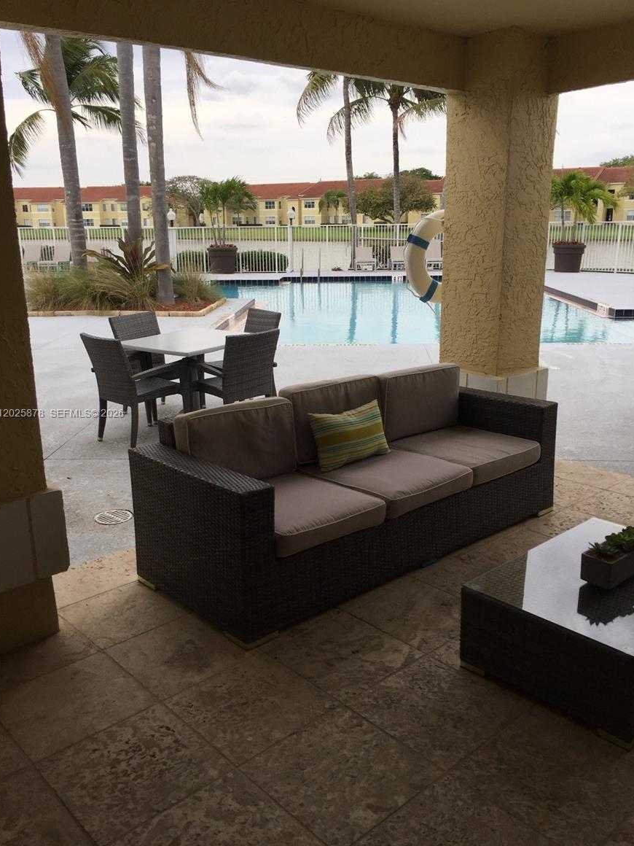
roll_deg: +1.0
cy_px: 414
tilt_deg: -15.0
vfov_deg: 60.0
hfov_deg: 46.8
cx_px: 317
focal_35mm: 30
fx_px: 733
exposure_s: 1/791
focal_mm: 4.15
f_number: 2.2
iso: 32
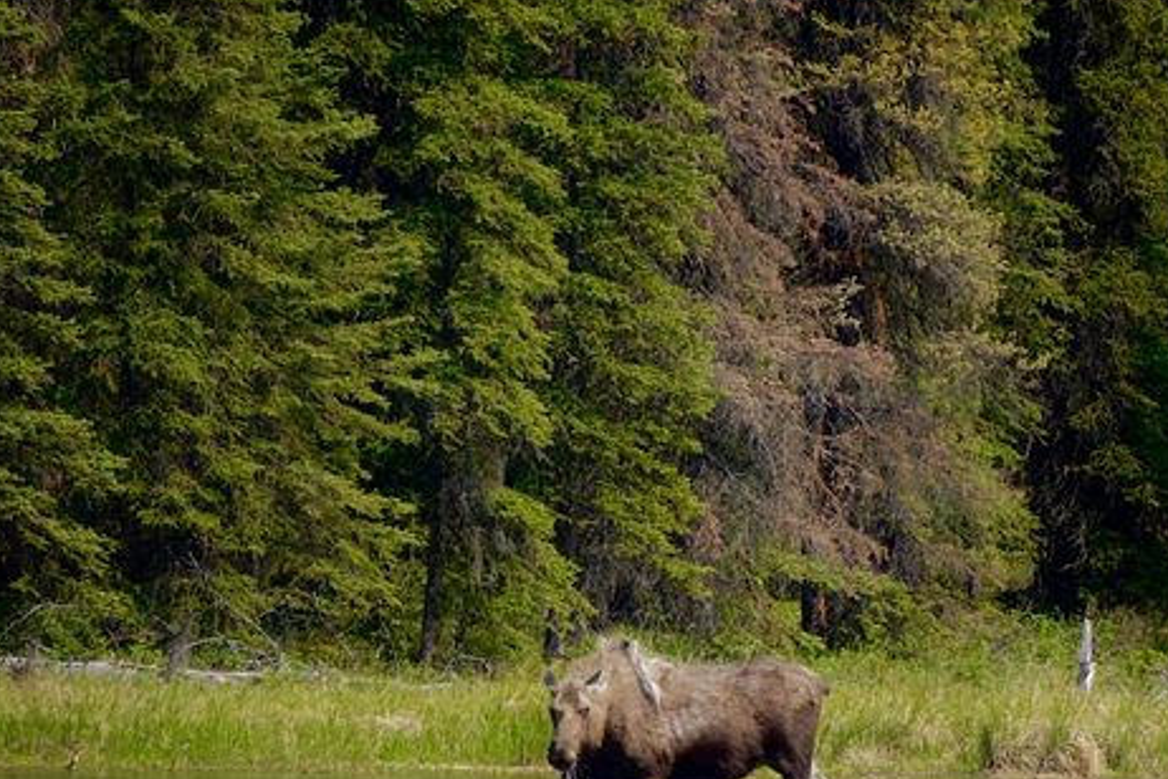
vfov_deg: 2.5
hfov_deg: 3.8
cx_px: 695
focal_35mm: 545
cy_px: 434
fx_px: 17681
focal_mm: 300
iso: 320
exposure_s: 1/500
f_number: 6.3
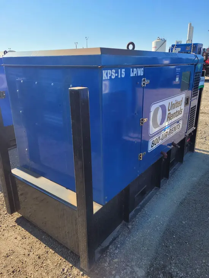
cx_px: 104
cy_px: 139
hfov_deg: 53.1
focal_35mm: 26
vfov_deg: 67.3
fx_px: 209
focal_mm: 5.4
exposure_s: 1/965
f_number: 1.8
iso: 40
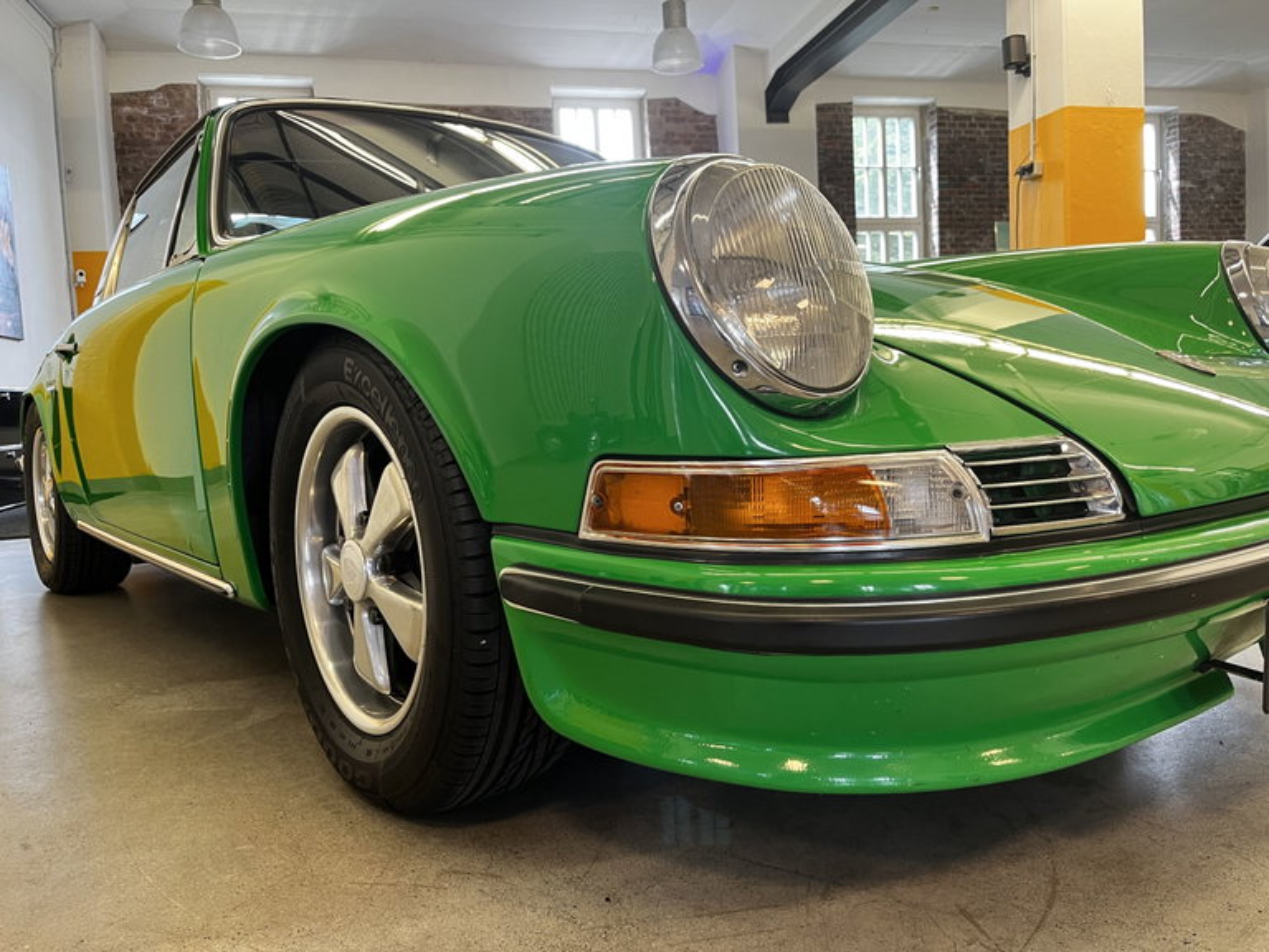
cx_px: 634
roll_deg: +2.7
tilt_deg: -4.4
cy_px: 476
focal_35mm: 26
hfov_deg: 67.3
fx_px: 953
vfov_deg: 53.1
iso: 160
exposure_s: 1/50
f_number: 1.6
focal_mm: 5.1
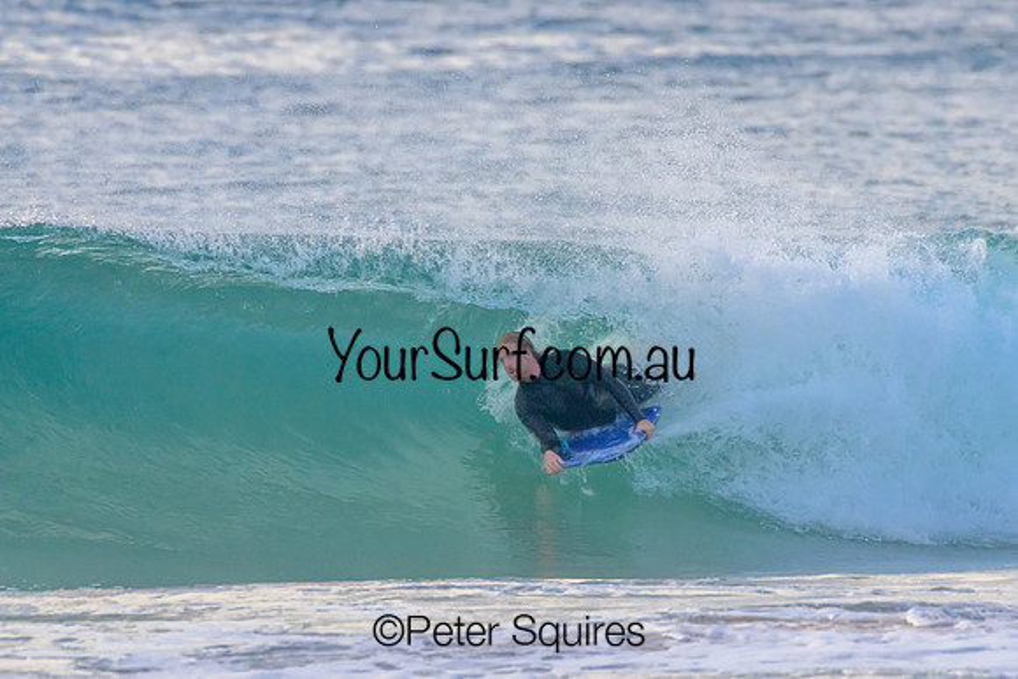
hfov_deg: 2.1
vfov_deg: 1.4
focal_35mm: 1000
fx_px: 28283
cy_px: 340
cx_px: 509
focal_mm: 1000
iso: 2800
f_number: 11
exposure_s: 1/2000
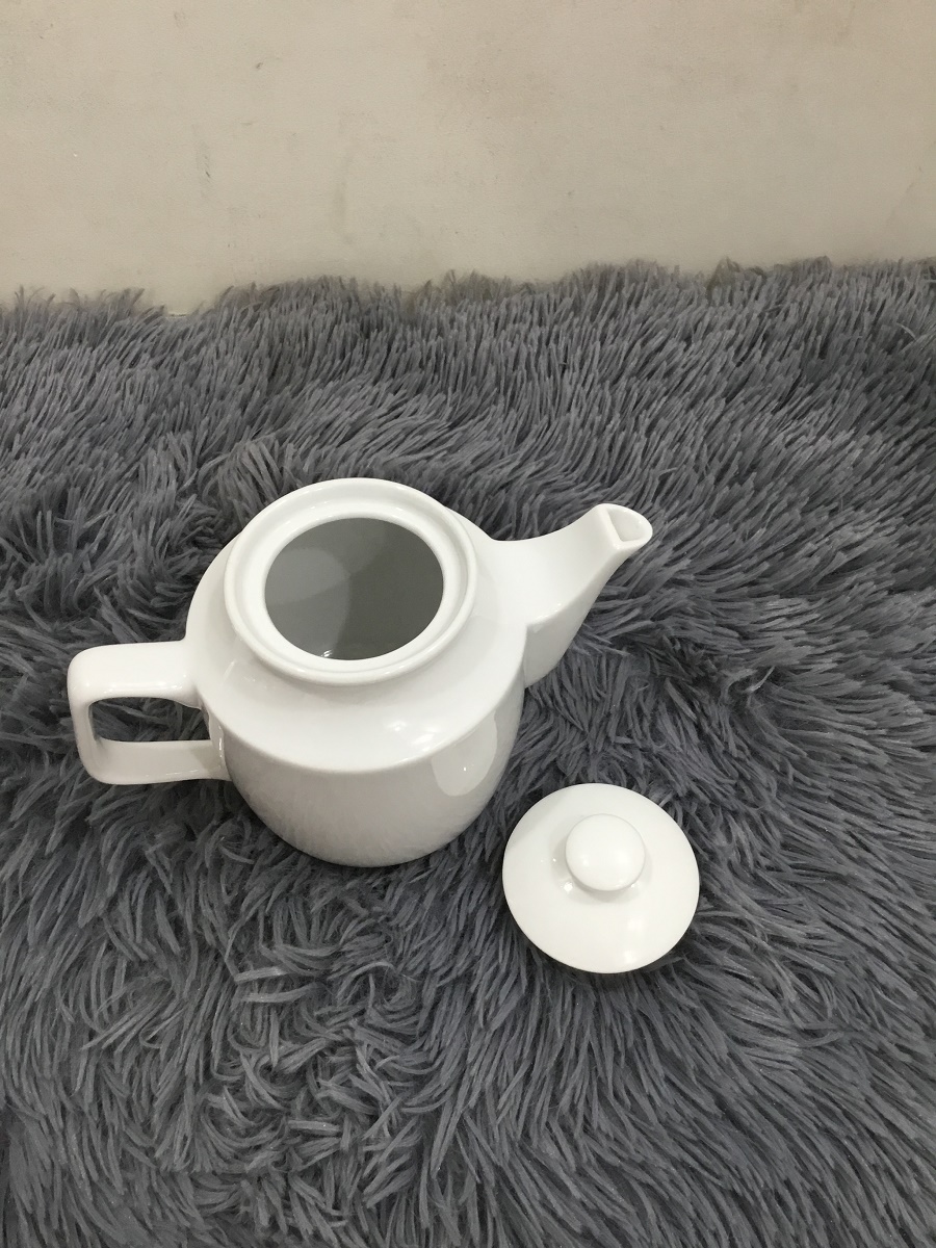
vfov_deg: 58.4
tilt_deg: -56.5
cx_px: 468
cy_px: 624
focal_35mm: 31
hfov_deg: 45.4
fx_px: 1118
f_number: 2.4
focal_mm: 3.3
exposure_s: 1/33
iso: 100
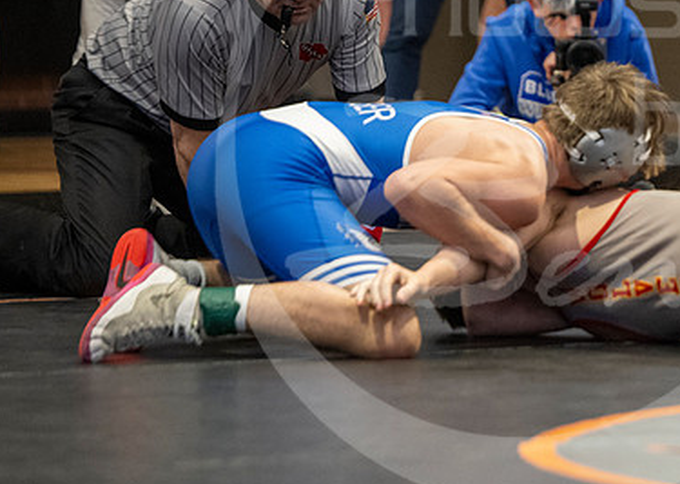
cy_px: 150
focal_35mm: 375
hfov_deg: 5.4
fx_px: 7234
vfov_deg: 3.8
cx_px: 627
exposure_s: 1/1000
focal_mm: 145
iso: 3200
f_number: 2.8
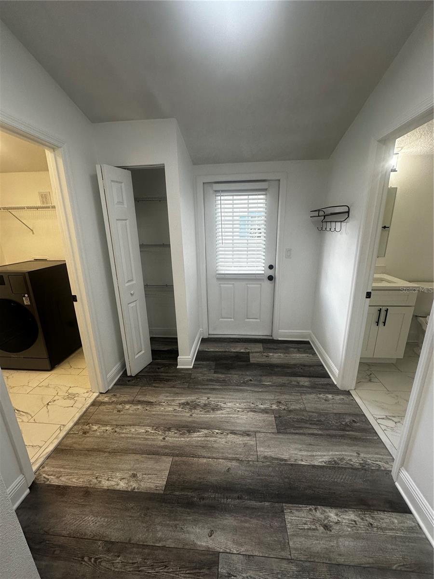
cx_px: 217
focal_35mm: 14
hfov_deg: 85.7
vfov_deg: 102.1
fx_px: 234
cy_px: 290
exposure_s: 1/120
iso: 125
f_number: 2.2
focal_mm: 2.22
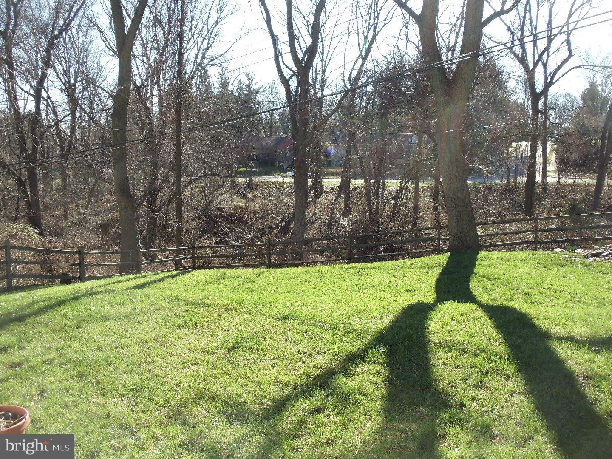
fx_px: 778
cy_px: 230
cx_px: 306
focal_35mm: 44
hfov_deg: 42.9
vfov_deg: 32.9
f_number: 3.5
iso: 100
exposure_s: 1/320
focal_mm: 6
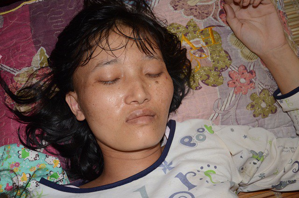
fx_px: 497
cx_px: 150
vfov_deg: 22.5
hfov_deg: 33.5
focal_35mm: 60
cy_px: 99
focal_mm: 40
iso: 800
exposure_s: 1/60
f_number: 4.8
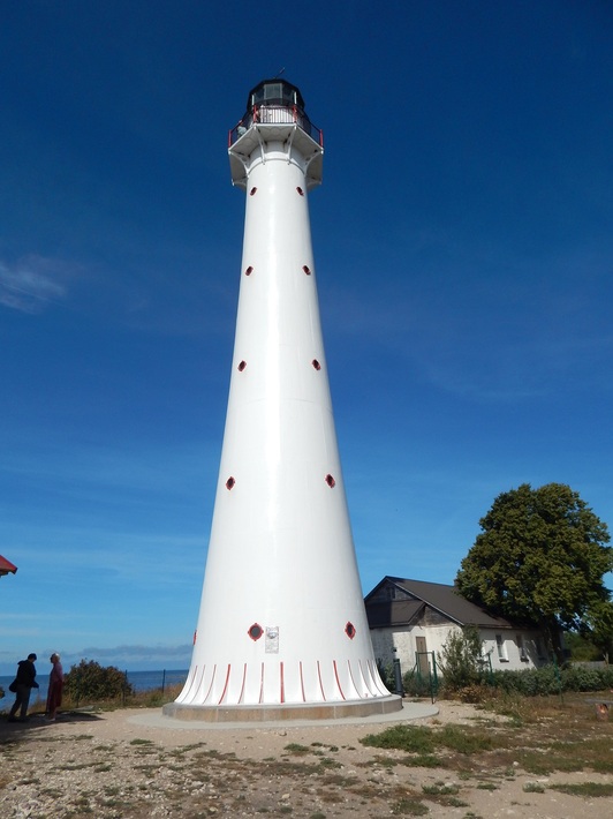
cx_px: 306
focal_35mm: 22
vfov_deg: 76.4
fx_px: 520
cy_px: 410
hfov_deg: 61.1
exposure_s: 1/1500
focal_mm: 4
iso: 125
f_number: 6
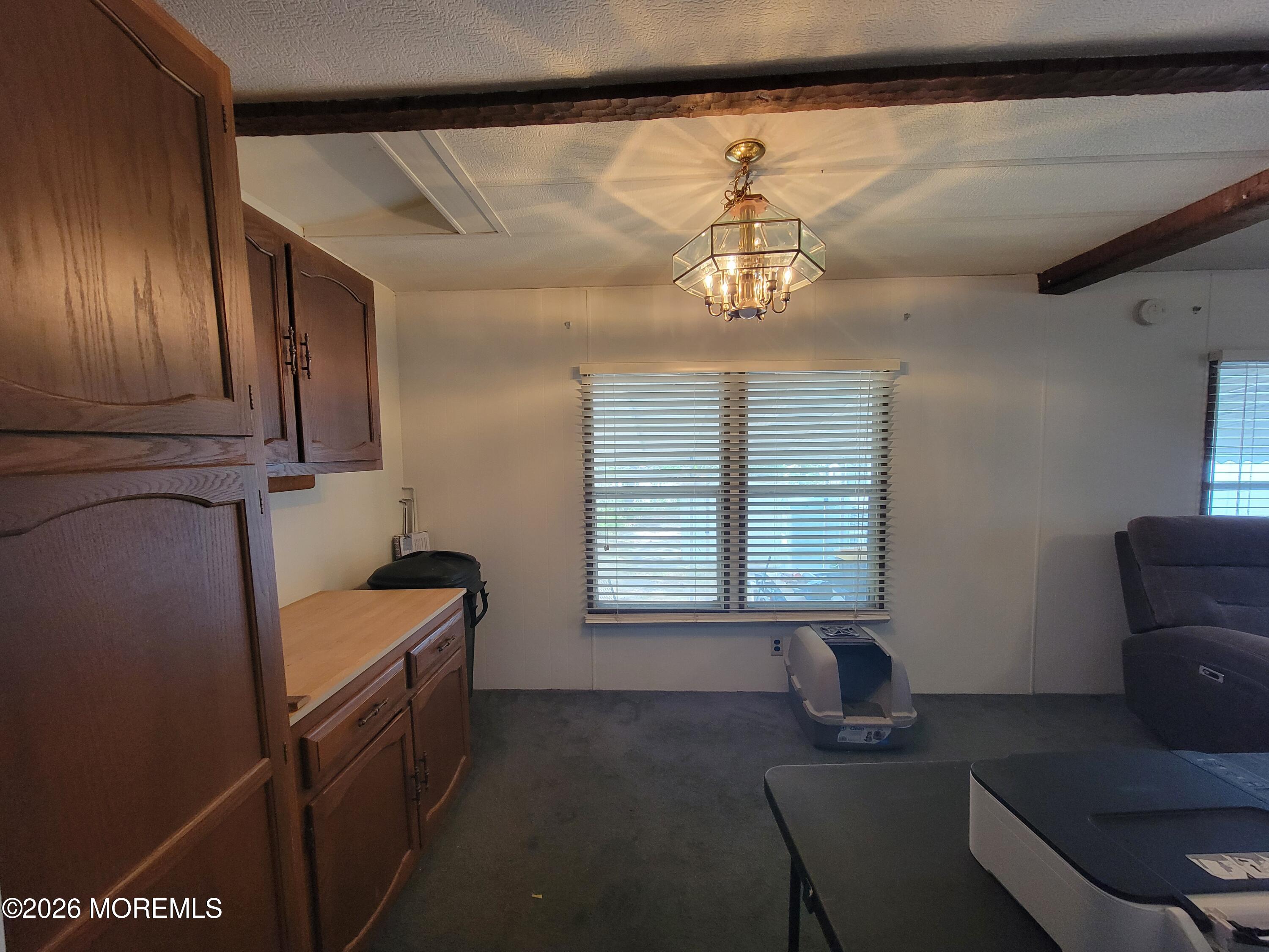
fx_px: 477
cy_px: 476
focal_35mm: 13
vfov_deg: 89.9
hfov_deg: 106.2
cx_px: 634
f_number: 2.2
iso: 320
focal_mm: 2.2
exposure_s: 1/60
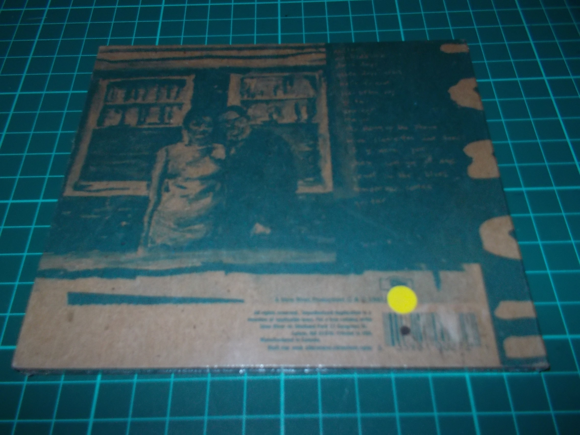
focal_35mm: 29
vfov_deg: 48.2
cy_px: 218
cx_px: 290
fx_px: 486
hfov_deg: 61.7
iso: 200
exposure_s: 1/30
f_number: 3.3
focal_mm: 4.1
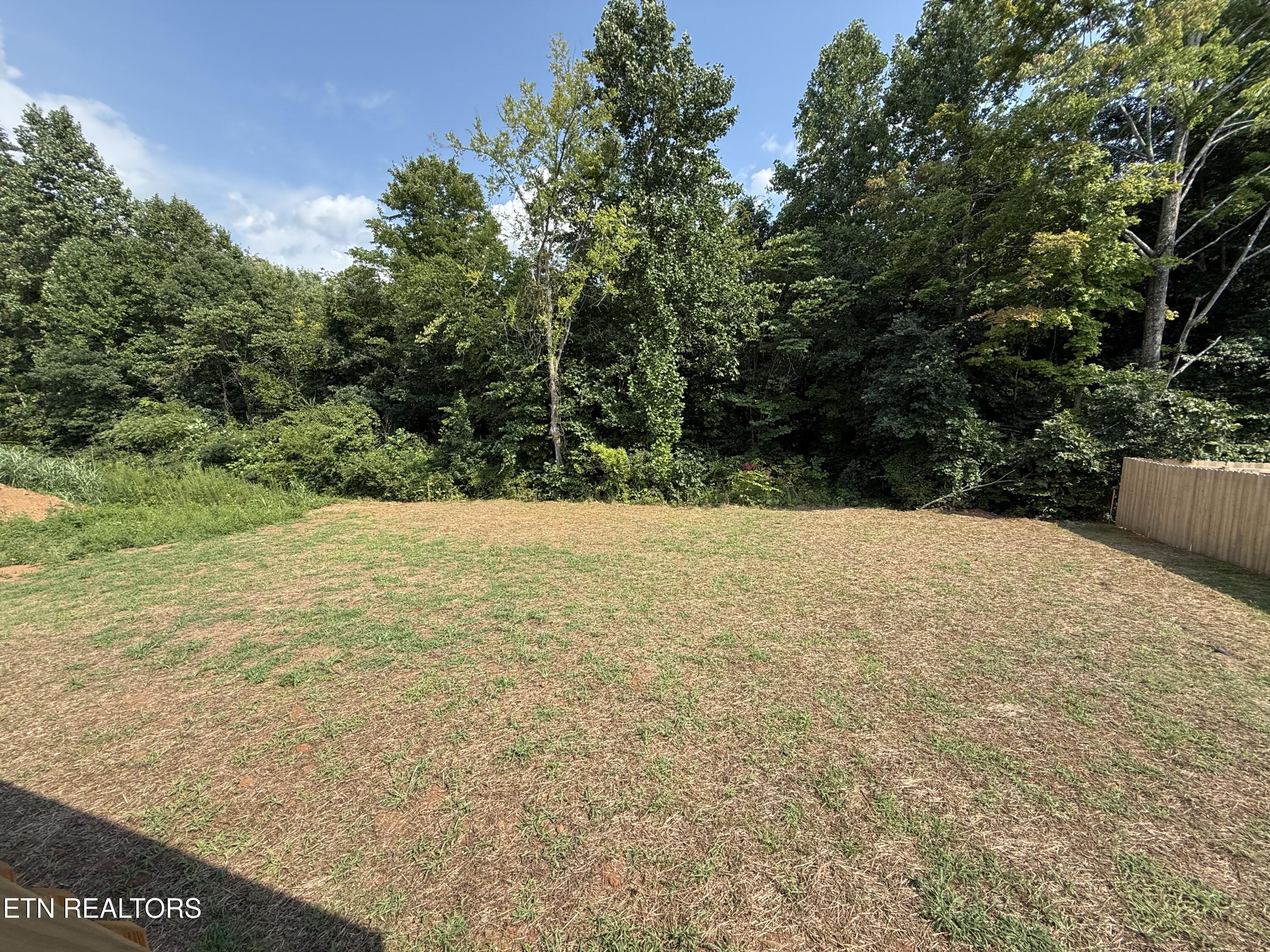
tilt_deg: -8.9
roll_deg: +1.2
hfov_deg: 102.1
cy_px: 476
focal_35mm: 14
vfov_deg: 85.7
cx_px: 635
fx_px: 514
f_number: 2.2
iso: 50
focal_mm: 2.22
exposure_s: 1/779
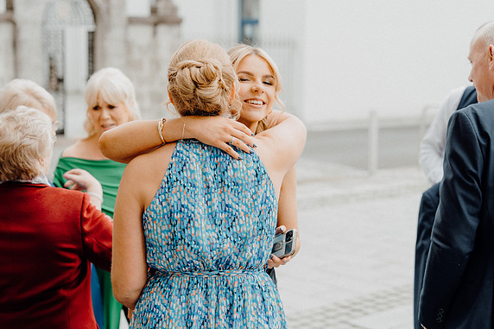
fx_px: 974
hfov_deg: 28.5
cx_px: 249
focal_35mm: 71
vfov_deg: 19.2
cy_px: 163
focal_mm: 70
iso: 125
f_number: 3.5
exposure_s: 1/160
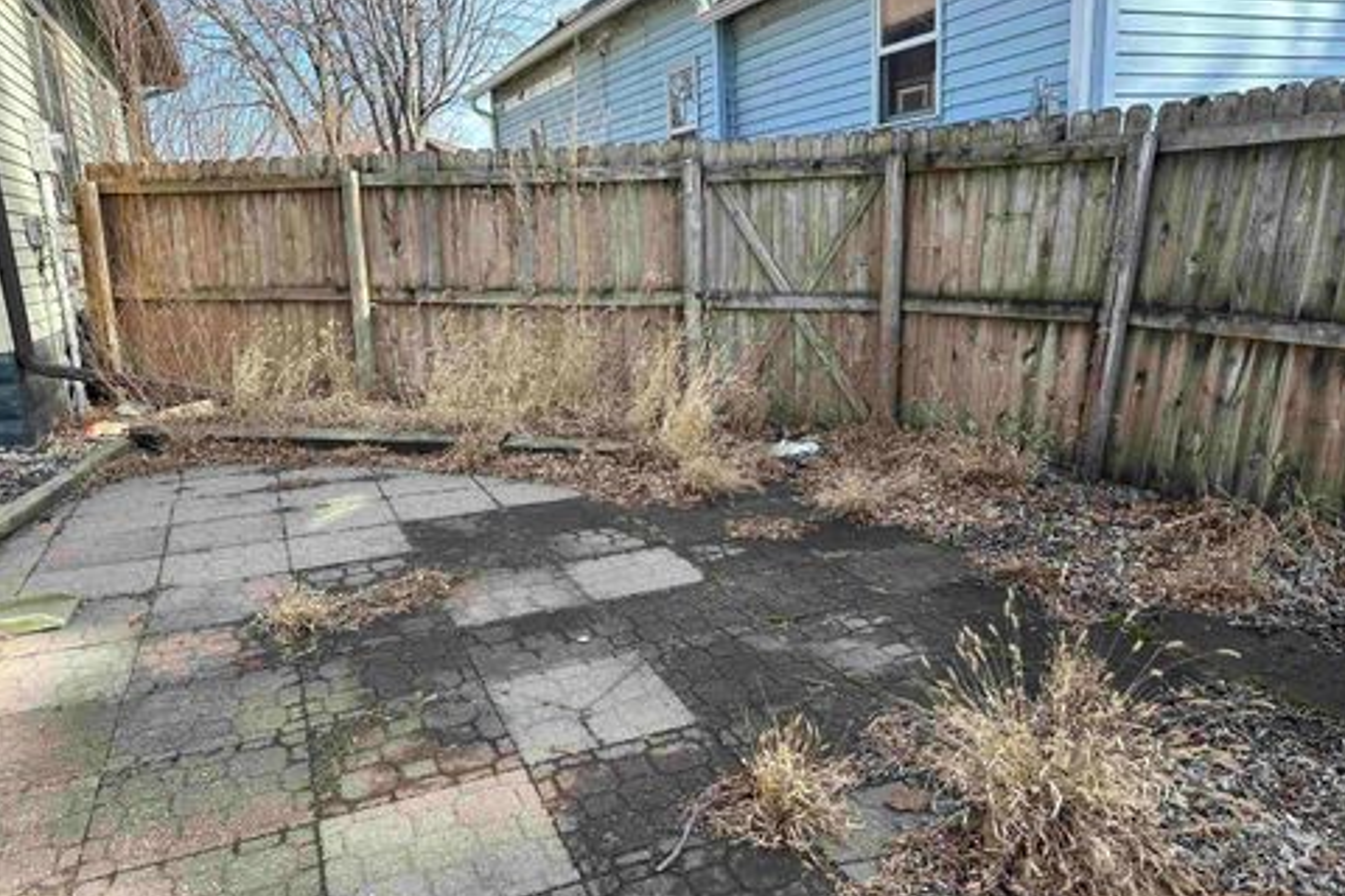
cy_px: 466
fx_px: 971
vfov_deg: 49.5
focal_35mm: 26
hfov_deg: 69.4
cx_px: 695
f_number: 1.78
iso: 80
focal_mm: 6.86
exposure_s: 1/803
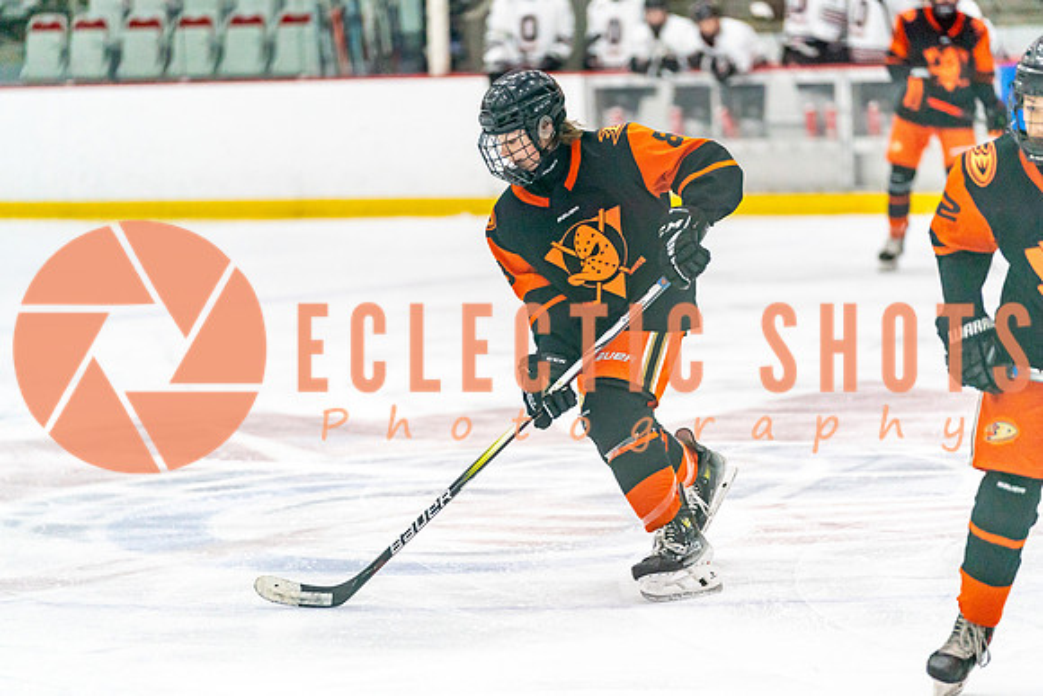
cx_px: 578
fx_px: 5079
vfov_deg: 7.8
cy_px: 361
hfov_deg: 11.7
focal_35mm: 175
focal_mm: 158
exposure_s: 1/1250
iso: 3200
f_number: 2.8
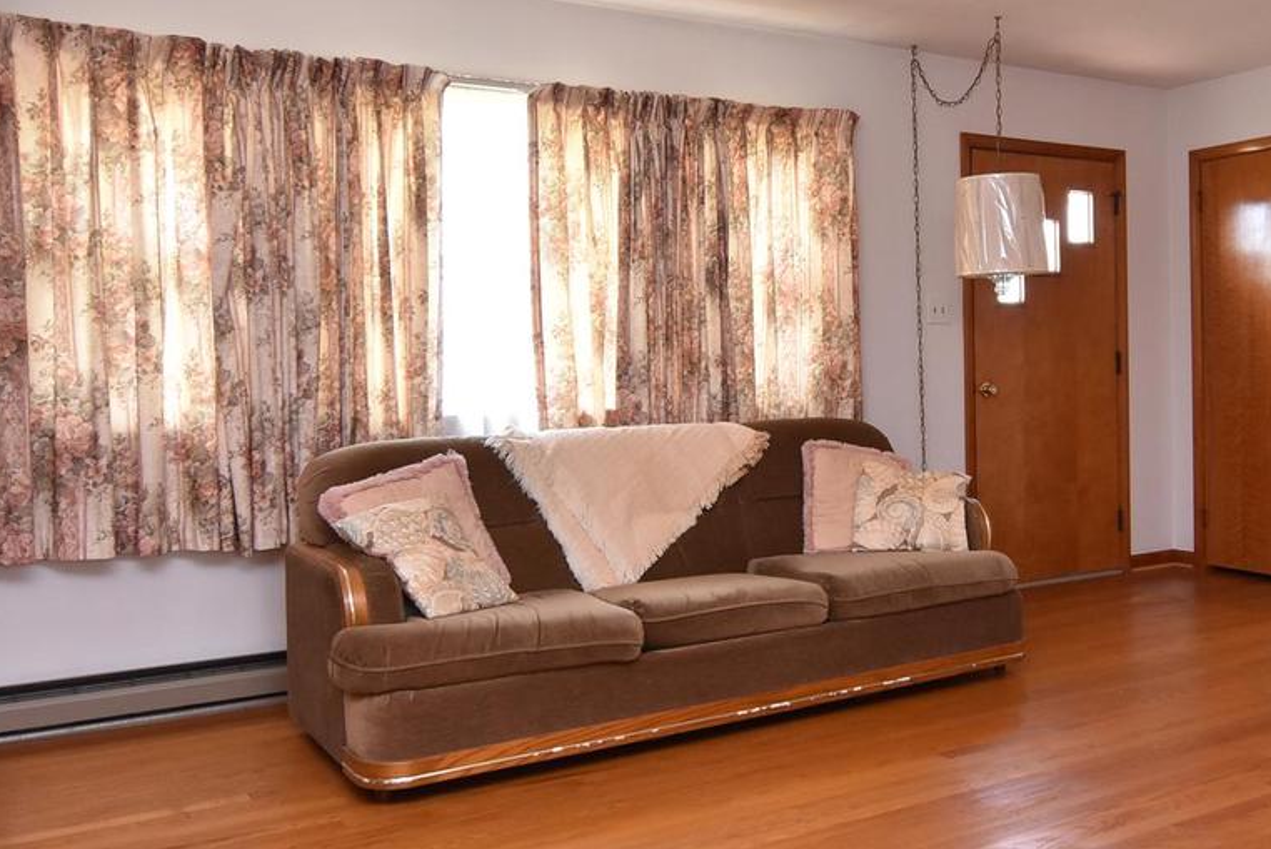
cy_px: 372
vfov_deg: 38.9
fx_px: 1201
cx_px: 847
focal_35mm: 34
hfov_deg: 54.6
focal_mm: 12
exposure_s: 1/60
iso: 800
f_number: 5.6
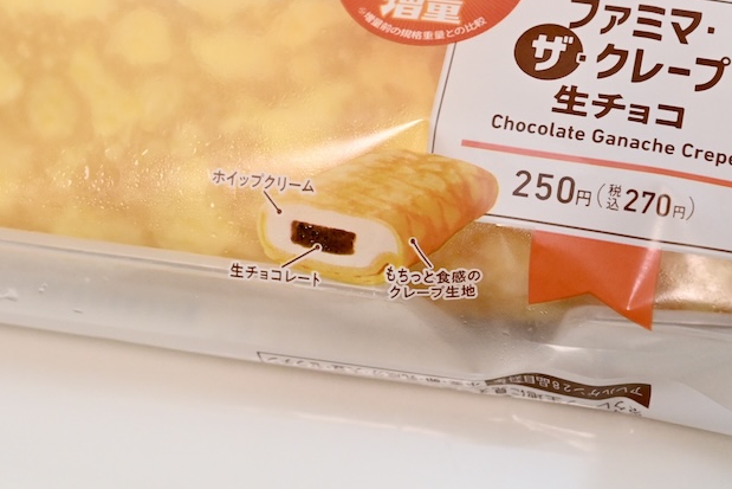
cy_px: 99
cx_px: 309
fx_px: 1973
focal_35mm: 97
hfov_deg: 21.0
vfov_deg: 14.0
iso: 6400
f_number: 10
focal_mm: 60
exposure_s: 1/250
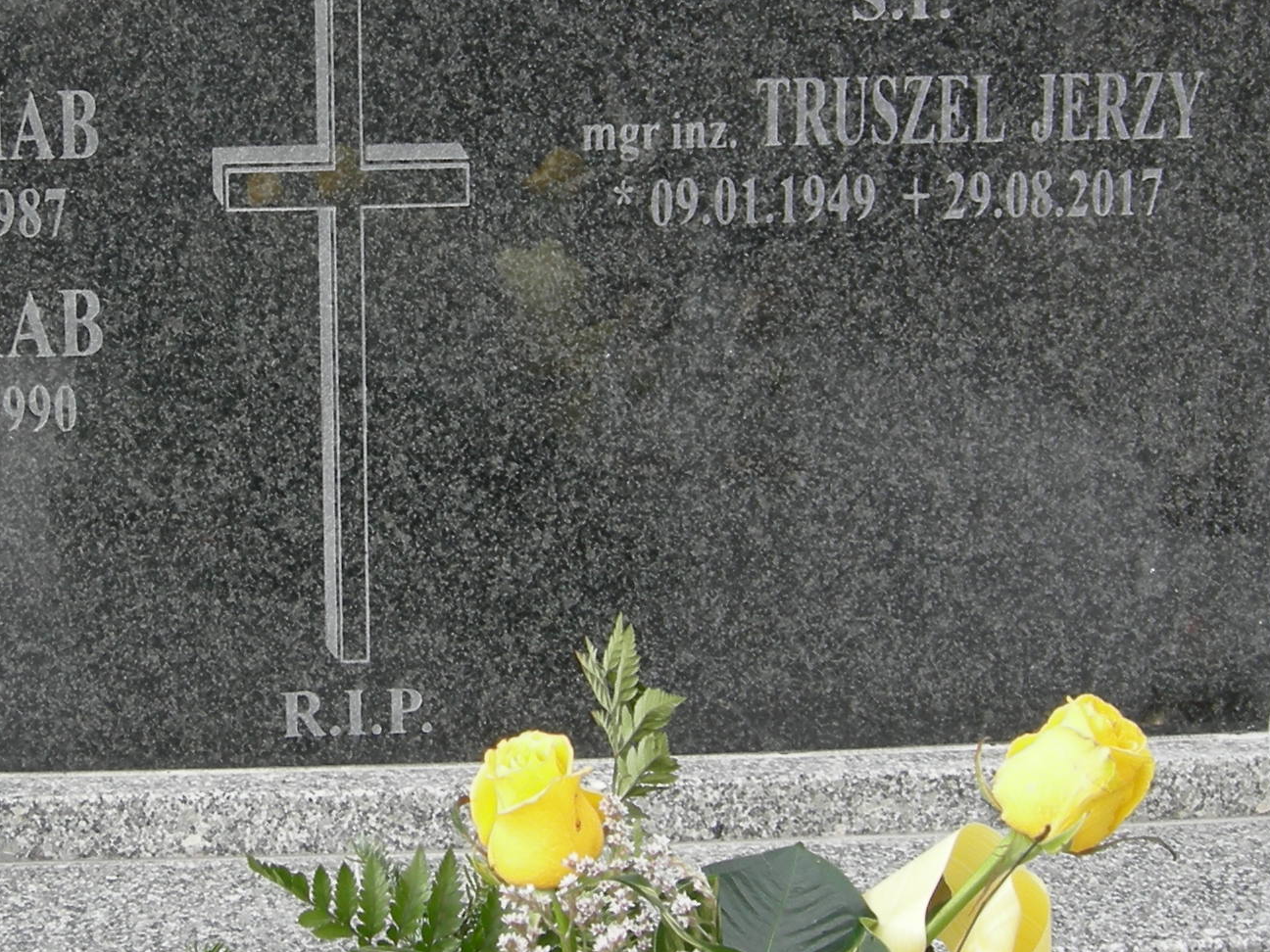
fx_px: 2642
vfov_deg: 20.3
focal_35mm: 72
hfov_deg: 26.7
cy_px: 214
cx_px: 325
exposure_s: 1/103
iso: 64
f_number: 4.3
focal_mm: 7.5
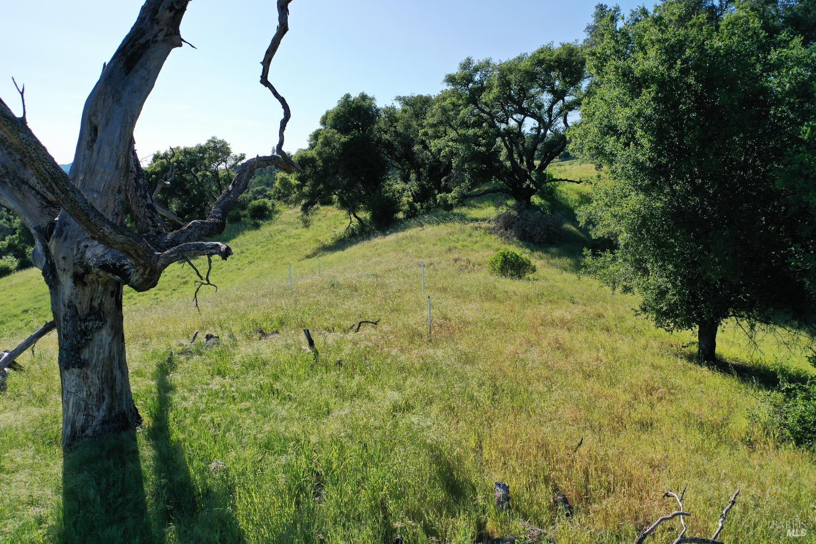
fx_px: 635
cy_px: 272
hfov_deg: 65.5
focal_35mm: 28
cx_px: 408
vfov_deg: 46.4
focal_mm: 10.26
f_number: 2.8
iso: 100
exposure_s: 1/2000
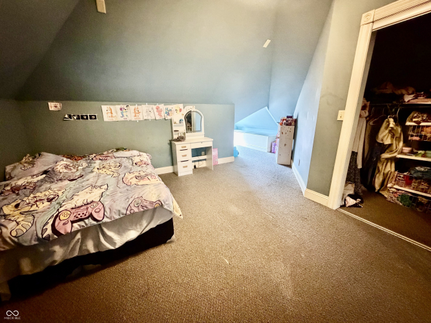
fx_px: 174
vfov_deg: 85.7
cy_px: 162
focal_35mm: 14
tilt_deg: -16.2
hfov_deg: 102.1
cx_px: 216
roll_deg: +0.5
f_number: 2.2
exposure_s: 1/40
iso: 1250
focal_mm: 2.22
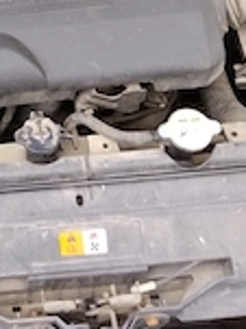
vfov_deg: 23.5
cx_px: -54
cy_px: -50
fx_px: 731
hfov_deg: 18.1
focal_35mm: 77
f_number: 1.8
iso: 64
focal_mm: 4.22
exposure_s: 1/100
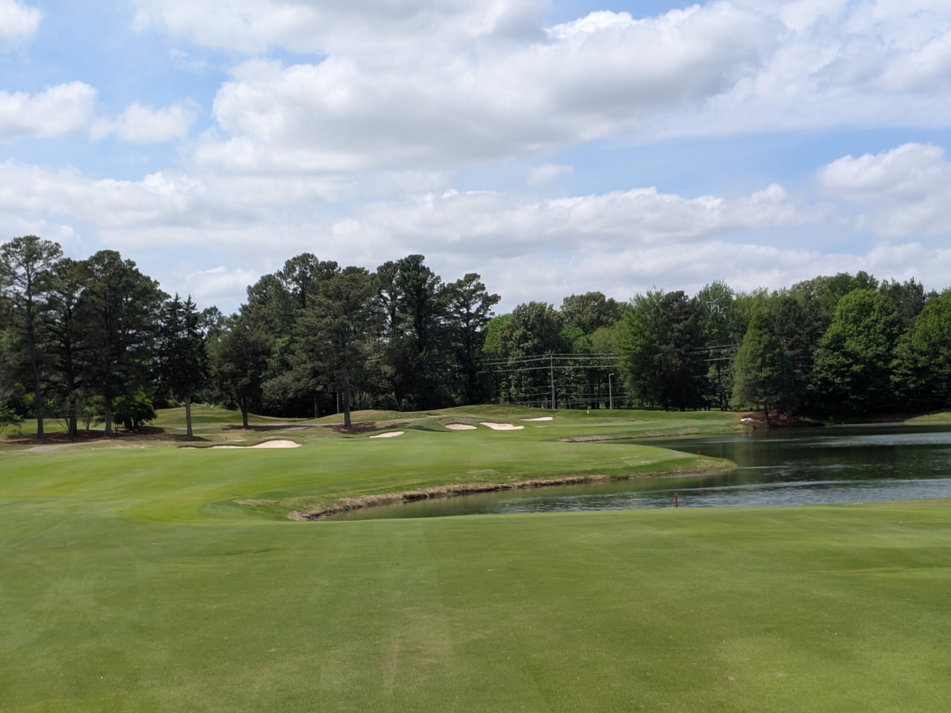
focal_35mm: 49
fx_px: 1346
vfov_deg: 29.7
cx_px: 476
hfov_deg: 38.9
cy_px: 356
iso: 44
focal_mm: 4.53
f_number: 1.7
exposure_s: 1/3003
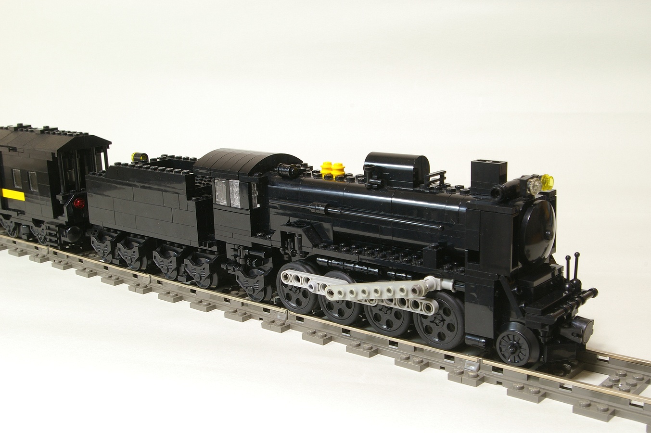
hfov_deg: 42.4
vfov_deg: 28.9
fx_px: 840
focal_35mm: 46
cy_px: 216
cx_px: 326
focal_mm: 31
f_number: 16
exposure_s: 2
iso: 200
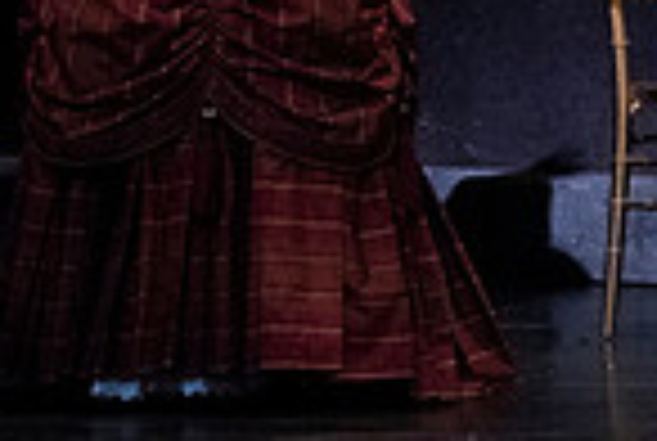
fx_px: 14502
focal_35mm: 793
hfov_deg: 2.6
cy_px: -380
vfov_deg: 1.7
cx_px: 490
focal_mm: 200
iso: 16000
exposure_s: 1/400
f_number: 16
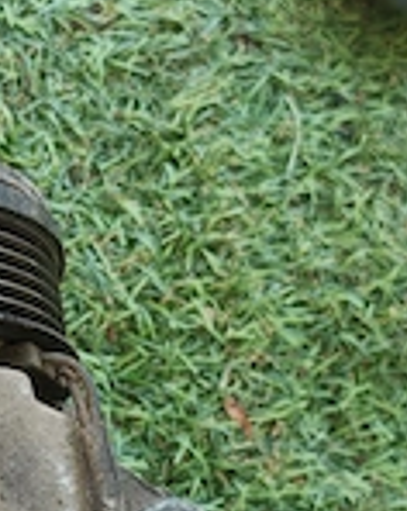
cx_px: -107
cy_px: 635
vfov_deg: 15.5
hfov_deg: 12.6
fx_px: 1795
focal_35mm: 119
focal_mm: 6.83
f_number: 2
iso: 50
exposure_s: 1/110
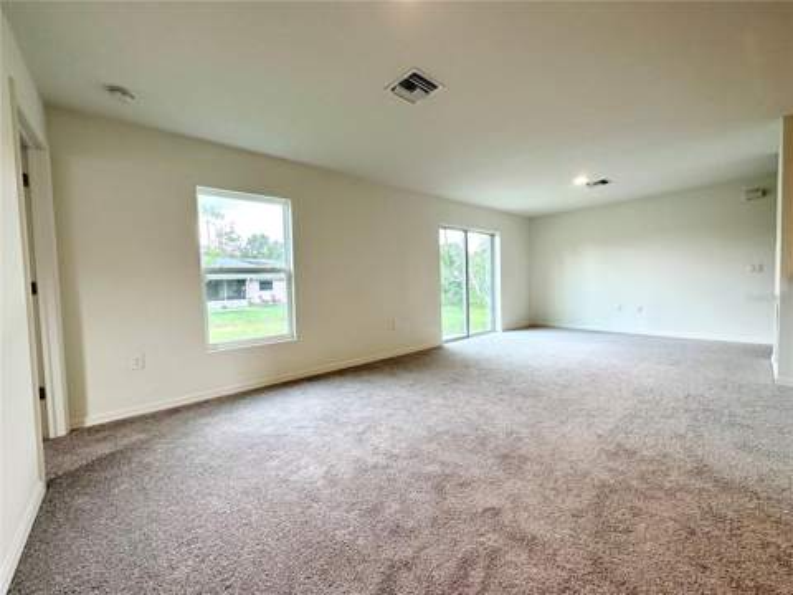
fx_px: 321
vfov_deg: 85.7
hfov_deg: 102.1
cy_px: 298
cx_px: 396
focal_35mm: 14
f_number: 2.2
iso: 80
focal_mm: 2.22
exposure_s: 1/120
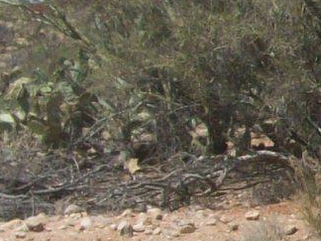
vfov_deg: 6.9
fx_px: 1994
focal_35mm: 215
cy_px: -54
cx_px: 926
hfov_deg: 8.0
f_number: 5.5
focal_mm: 5.7
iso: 64
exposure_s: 1/454
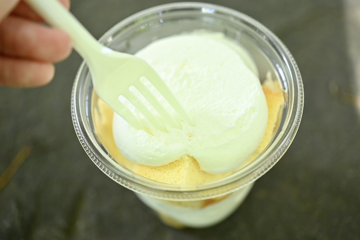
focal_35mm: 60
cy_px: 120
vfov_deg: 22.6
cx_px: 180
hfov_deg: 33.4
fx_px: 600
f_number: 3
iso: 800
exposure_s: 1/400
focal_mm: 60
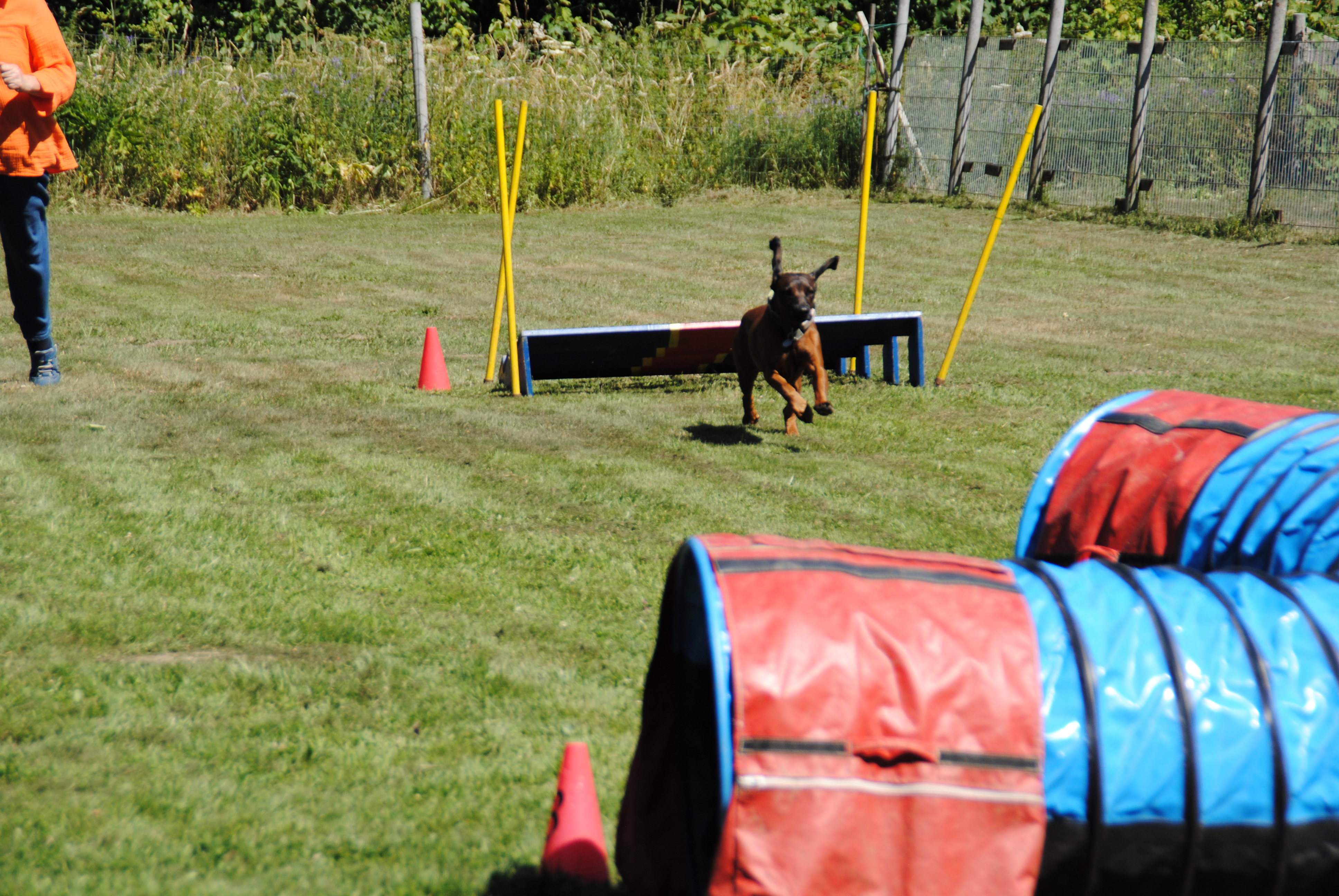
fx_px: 6982
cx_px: 670
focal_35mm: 188
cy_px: 448
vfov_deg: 7.3
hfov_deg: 11.0
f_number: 6
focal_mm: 125
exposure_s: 1/640
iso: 200
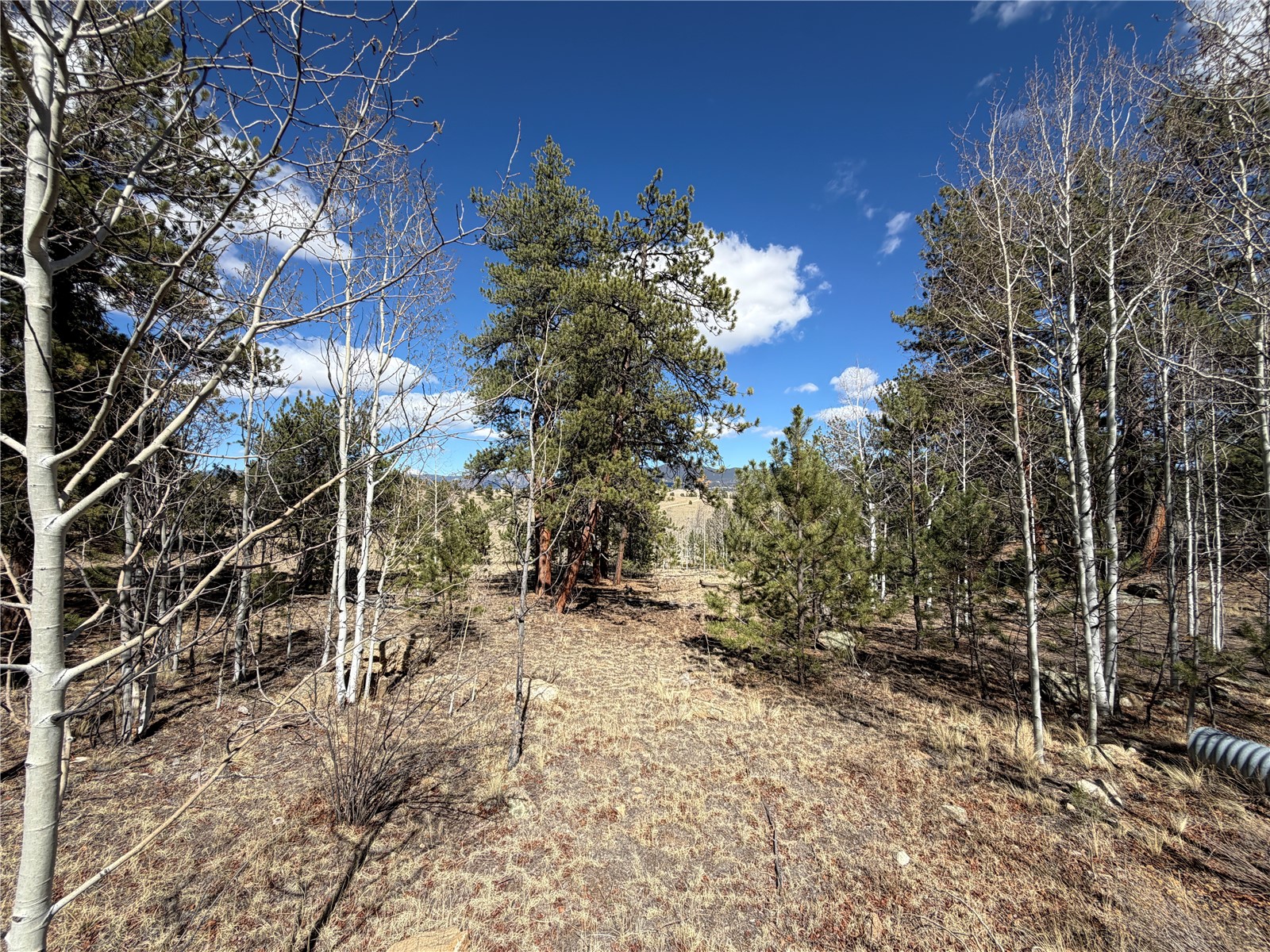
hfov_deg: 102.1
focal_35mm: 14
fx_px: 514
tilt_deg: +1.9
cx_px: 635
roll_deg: +0.7
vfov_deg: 85.7
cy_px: 476
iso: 20
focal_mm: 2.22
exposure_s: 1/770
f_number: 2.2
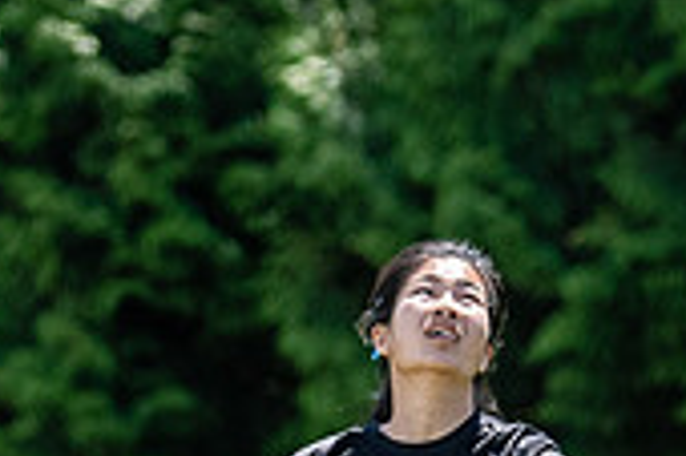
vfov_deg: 0.7
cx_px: 1316
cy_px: 413
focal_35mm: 1834
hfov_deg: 1.1
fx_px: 34914
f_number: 4
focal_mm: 210
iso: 400
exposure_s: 1/1600
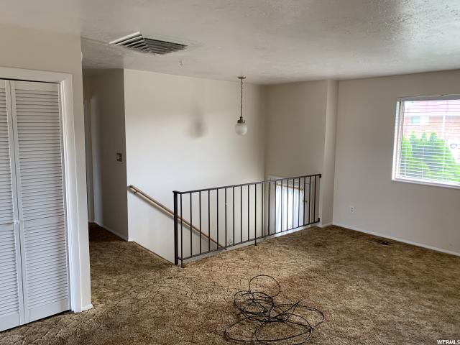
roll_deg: -1.3
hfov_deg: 67.3
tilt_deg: -7.7
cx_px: 230
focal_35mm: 26
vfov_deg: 53.1
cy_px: 172
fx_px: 346
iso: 100
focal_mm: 4.25
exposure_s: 1/91
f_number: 1.8
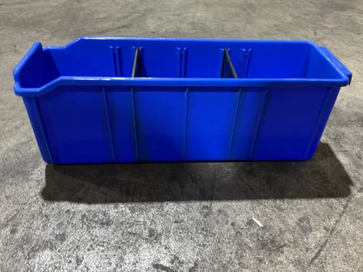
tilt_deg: -35.9
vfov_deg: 46.8
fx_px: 315
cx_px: 194
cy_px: 128
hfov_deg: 59.9
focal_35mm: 30
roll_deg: -4.1
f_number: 1.8
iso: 250
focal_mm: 3
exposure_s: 1/50
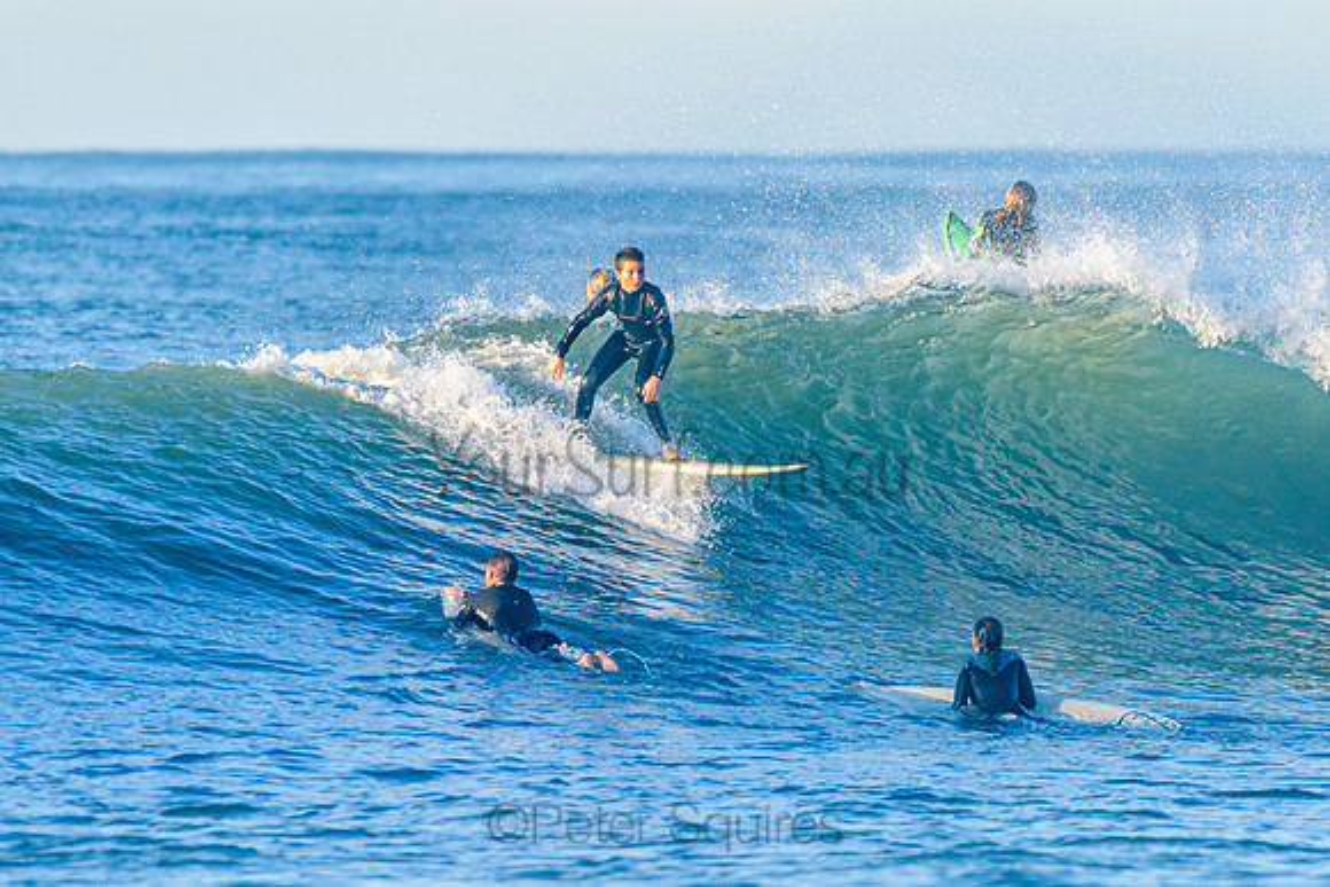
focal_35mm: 608
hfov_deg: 3.4
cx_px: 665
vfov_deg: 2.3
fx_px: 22467
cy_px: 443
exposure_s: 1/2000
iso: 640
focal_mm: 500
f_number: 5.6
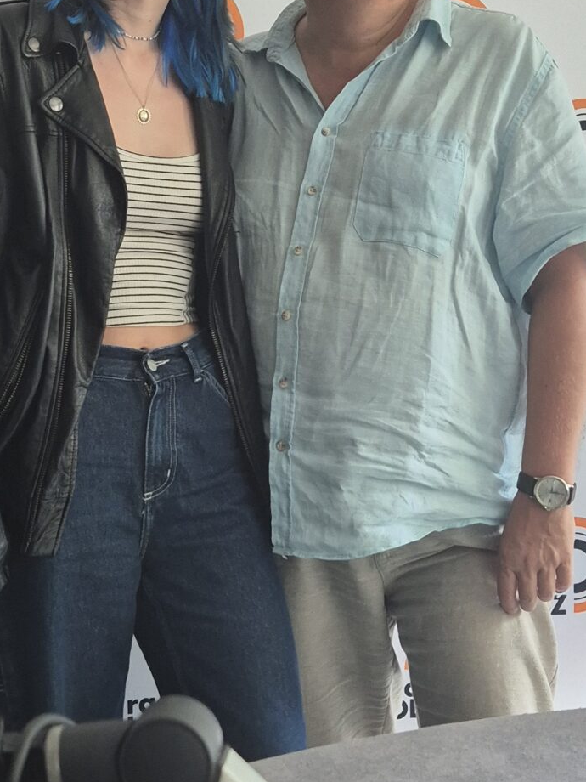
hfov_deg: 22.9
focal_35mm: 64
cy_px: 409
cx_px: 241
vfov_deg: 30.3
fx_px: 1445
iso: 200
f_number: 1.8
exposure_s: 1/180
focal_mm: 5.4
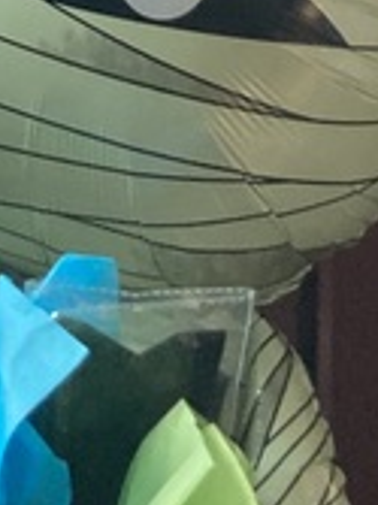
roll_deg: -2.0
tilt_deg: -4.8
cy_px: -874
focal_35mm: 172
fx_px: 2507
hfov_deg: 8.6
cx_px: 142
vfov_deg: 9.6
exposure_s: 1/60
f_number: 1.8
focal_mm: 3.99
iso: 250
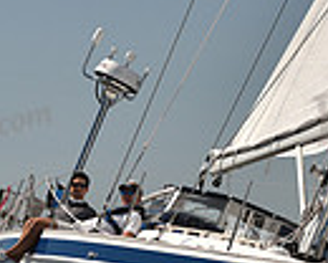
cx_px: 184
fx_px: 3495
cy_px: 247
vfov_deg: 4.3
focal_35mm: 360
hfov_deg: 5.4
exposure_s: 1/1600
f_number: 4
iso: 250
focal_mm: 86
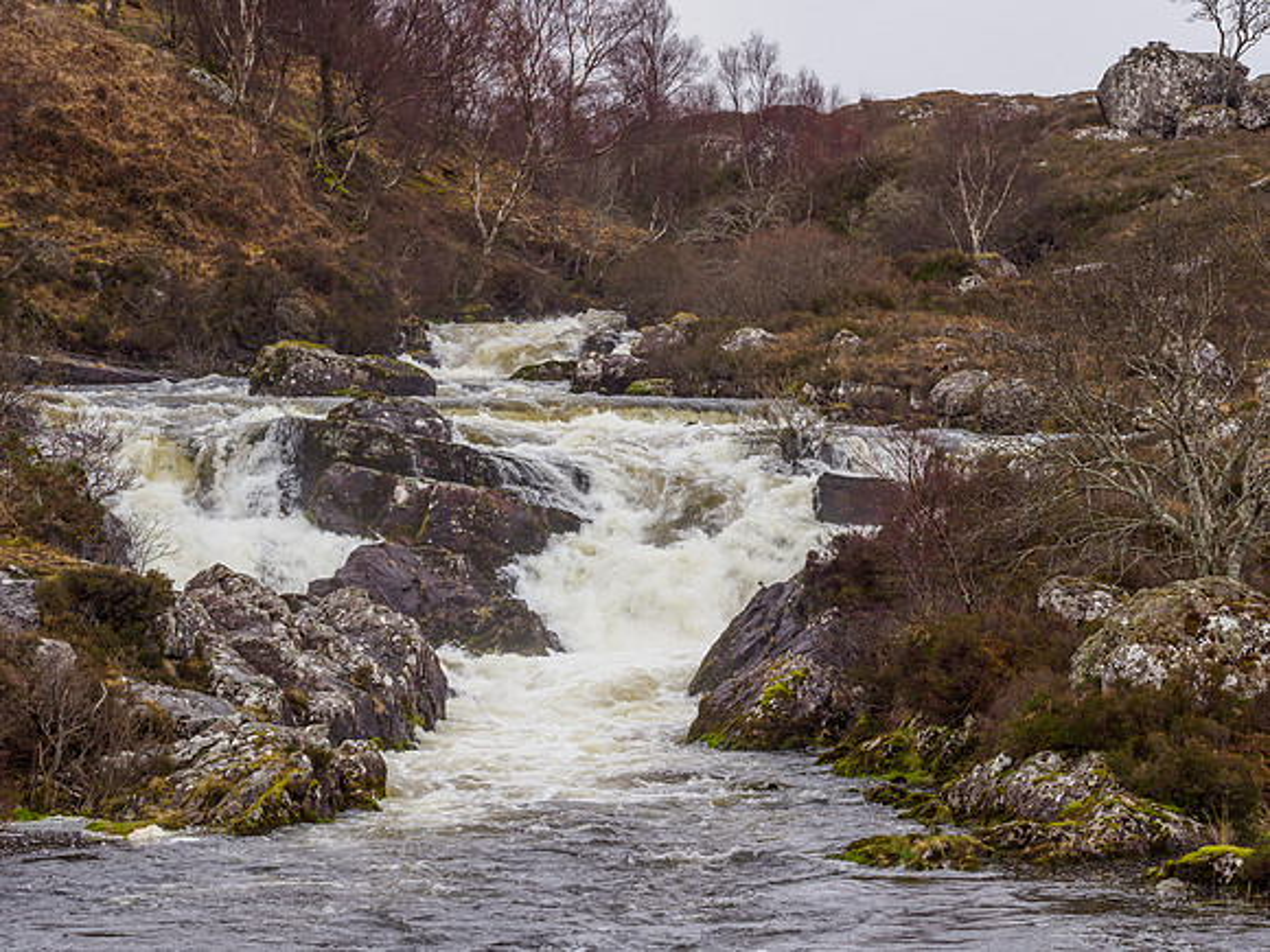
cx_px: 635
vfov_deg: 9.9
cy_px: 476
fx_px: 5503
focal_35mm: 150
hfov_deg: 13.2
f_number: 7.1
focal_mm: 75
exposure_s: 1/60
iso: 200
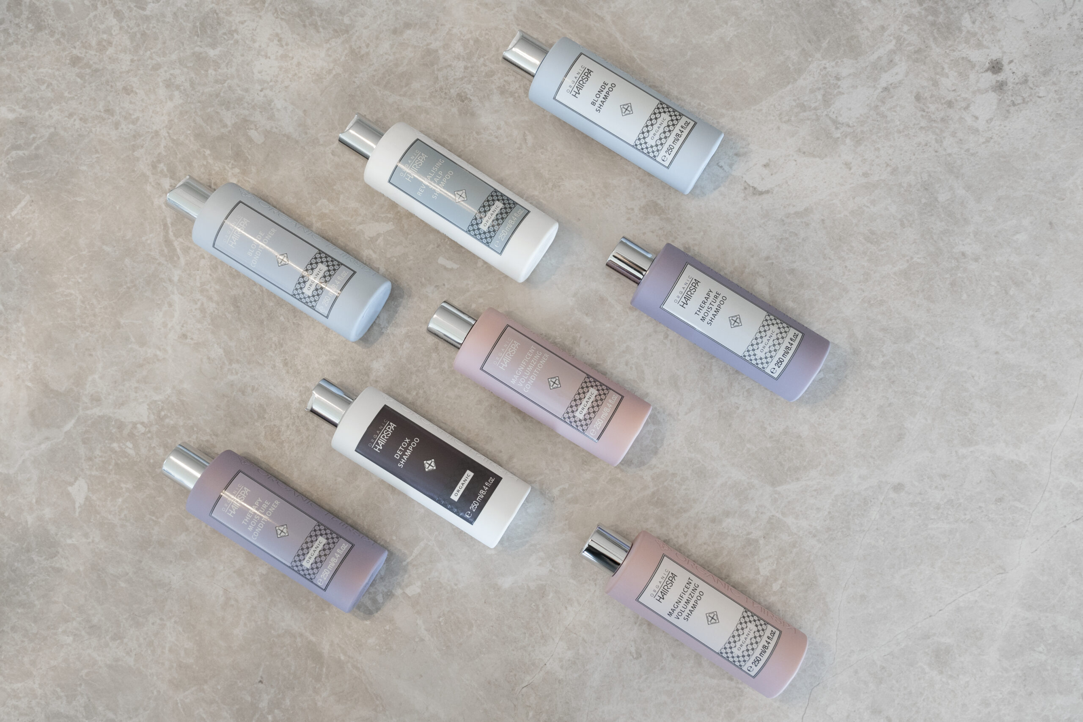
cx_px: 542
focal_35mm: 36
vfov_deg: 36.9
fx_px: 1083
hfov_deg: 53.1
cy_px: 361
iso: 640
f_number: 2.8
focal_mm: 24
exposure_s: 1/160
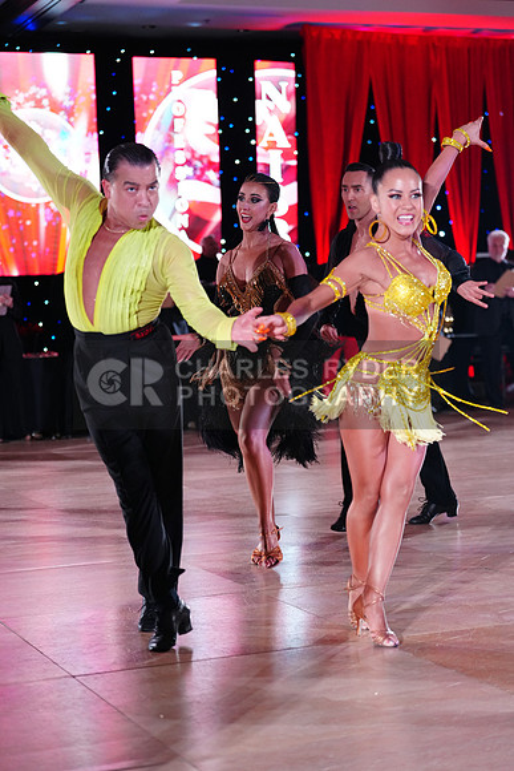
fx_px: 1498
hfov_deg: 19.5
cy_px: 386
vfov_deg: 28.8
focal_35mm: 70
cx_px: 257
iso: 2500
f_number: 2.8
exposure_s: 1/320
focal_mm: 70
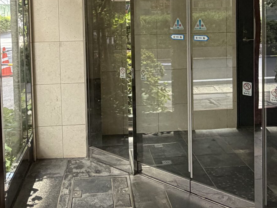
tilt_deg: -1.0
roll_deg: +1.1
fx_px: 328
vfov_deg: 33.6
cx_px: 125
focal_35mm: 41
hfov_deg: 45.7
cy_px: 27
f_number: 2.2
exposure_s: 1/121
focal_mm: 2.22
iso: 250
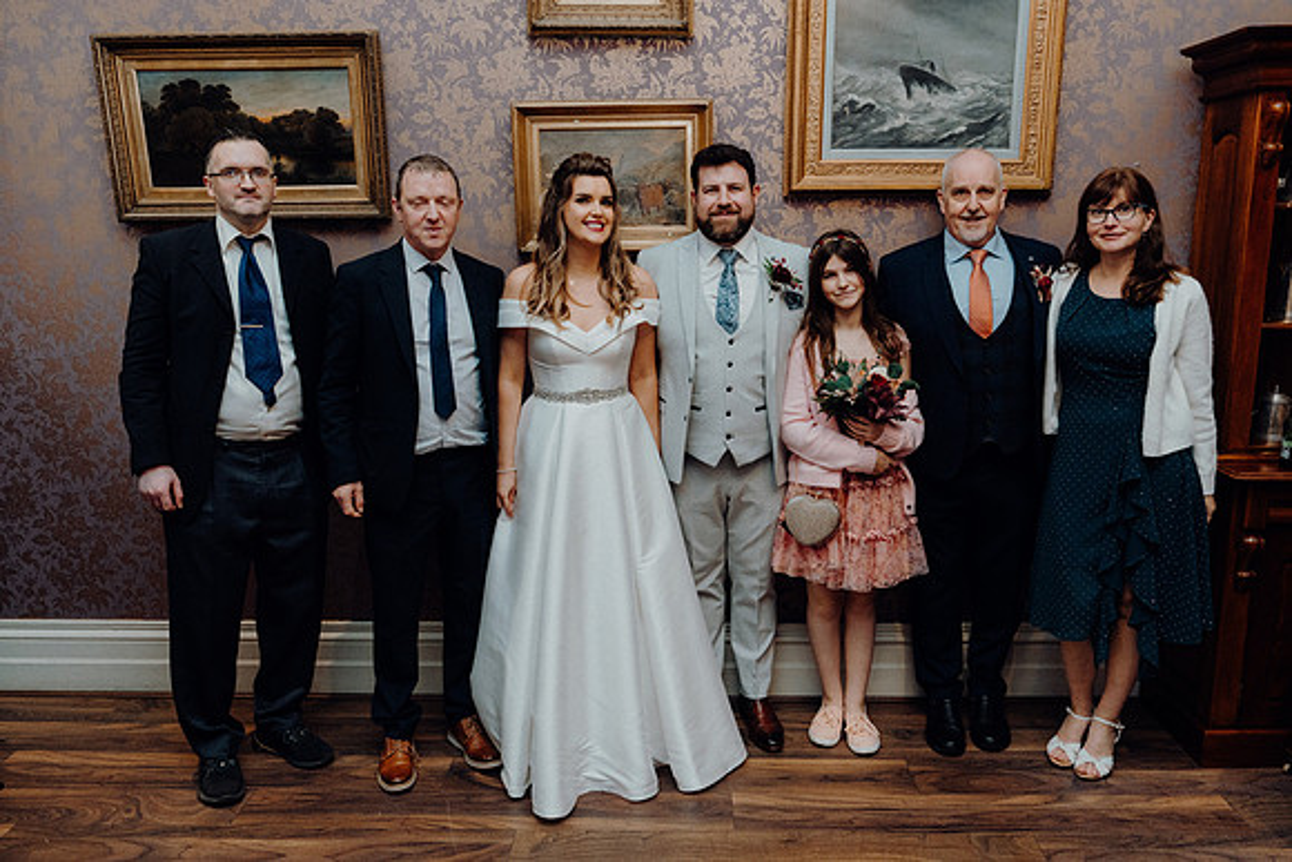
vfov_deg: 46.4
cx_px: 646
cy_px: 431
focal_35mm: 28
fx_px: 1005
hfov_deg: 65.5
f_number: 5
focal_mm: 28
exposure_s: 1/160
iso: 2500
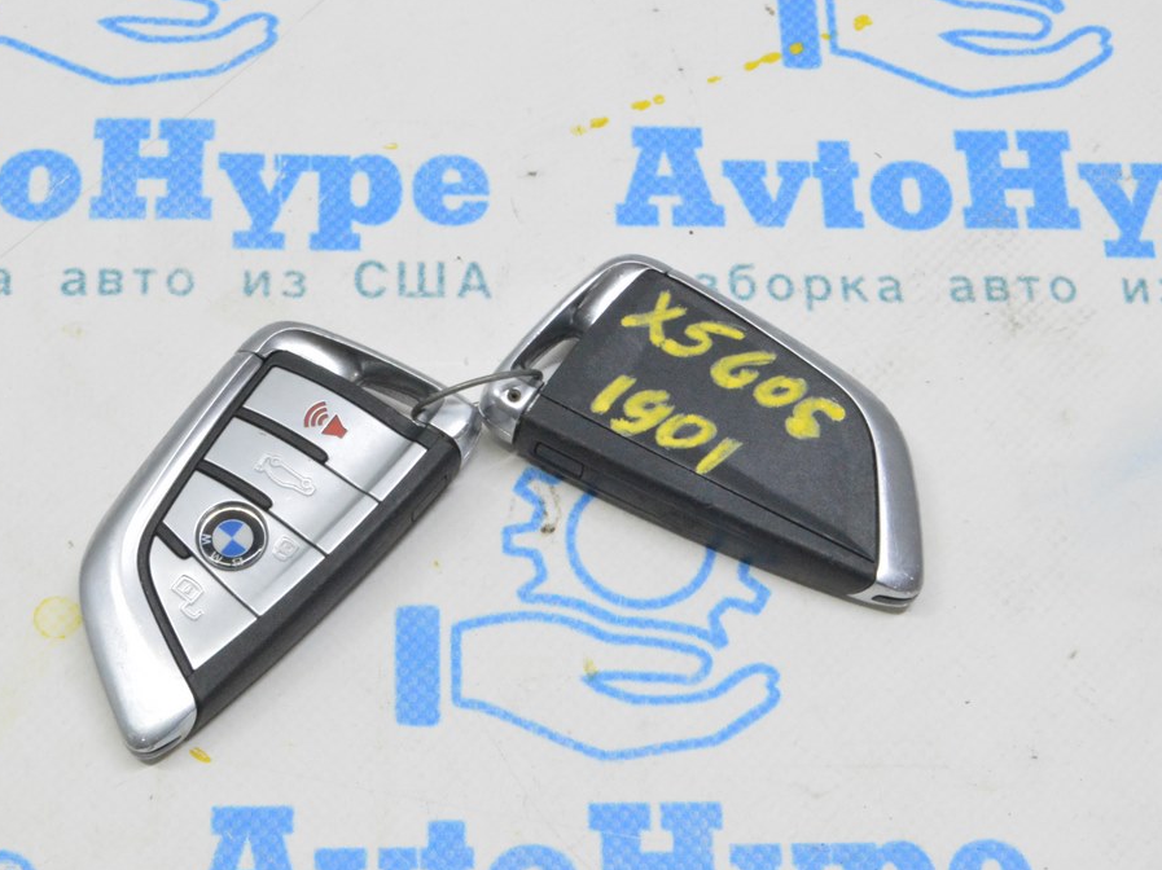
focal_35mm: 79
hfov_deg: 24.7
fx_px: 2651
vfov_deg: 18.6
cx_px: 562
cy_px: 434
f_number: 20
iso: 6400
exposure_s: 1/20
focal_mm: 48
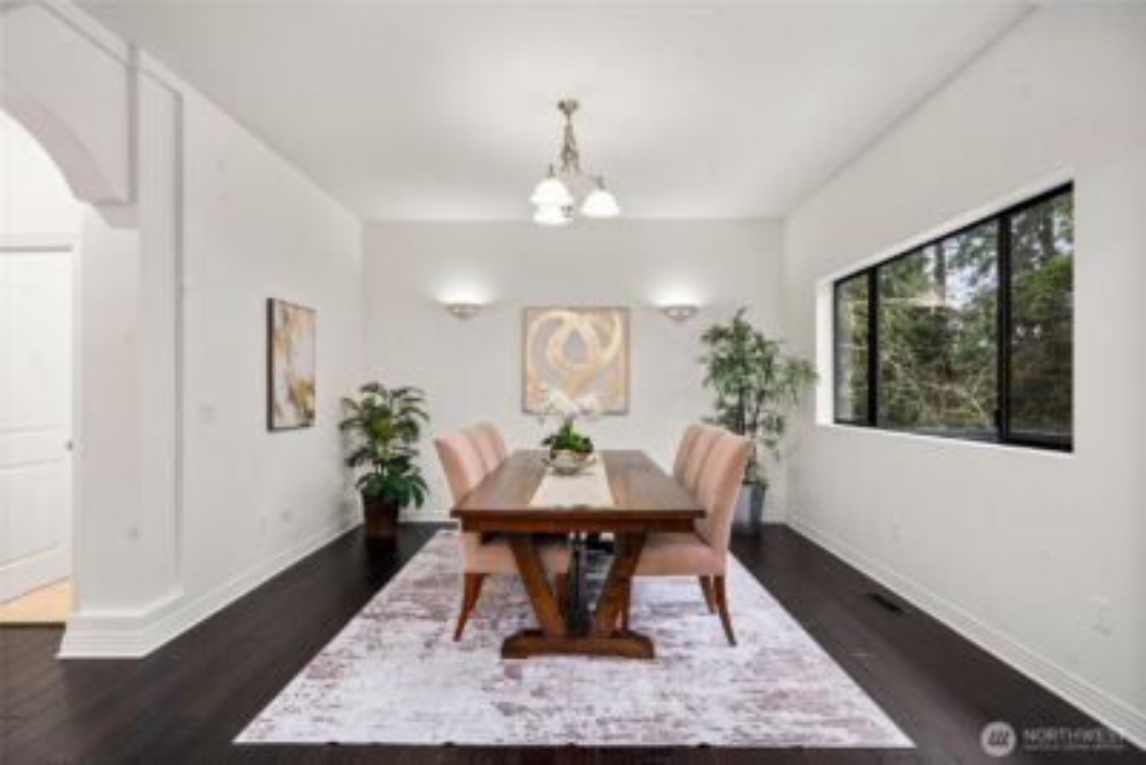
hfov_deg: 93.3
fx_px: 541
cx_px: 573
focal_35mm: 17
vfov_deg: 70.5
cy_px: 382
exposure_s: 1/60
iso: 640
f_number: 8
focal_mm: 17
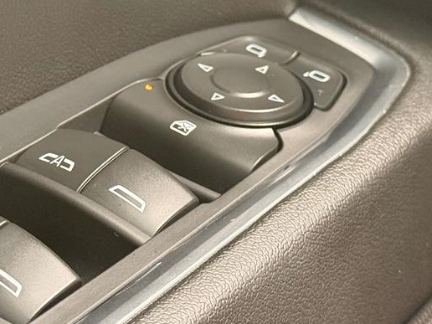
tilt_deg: -28.1
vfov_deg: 12.4
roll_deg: +2.4
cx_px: 75
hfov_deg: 16.4
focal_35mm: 119
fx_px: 1485
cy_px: 55
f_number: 1.78
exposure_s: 1/49
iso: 250
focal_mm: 6.76
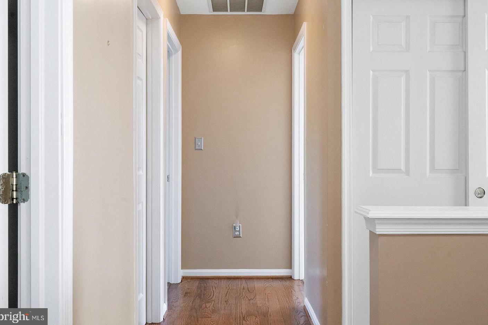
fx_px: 488
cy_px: 159
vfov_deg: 36.9
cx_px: 244
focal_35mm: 36
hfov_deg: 53.1
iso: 640
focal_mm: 35
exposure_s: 1/60
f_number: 9
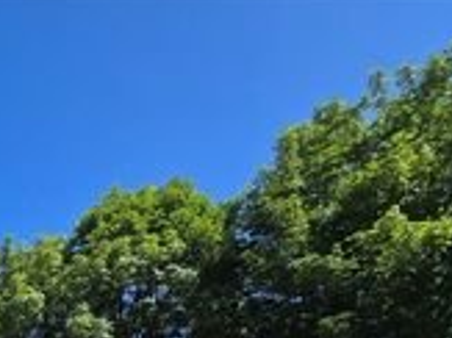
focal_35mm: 40
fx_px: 522
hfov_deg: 29.5
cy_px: 506
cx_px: -216
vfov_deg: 26.3
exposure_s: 1/1789
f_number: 2.2
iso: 50
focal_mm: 2.2
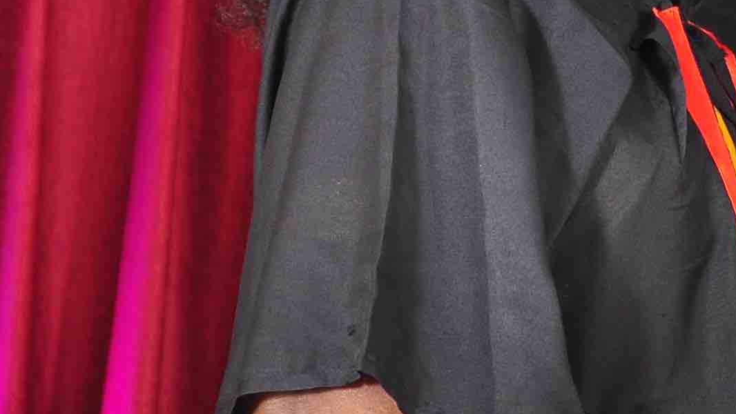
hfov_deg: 5.8
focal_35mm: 366
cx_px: 1170
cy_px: 63
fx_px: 7144
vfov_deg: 3.3
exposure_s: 1/80
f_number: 5
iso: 320
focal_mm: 58
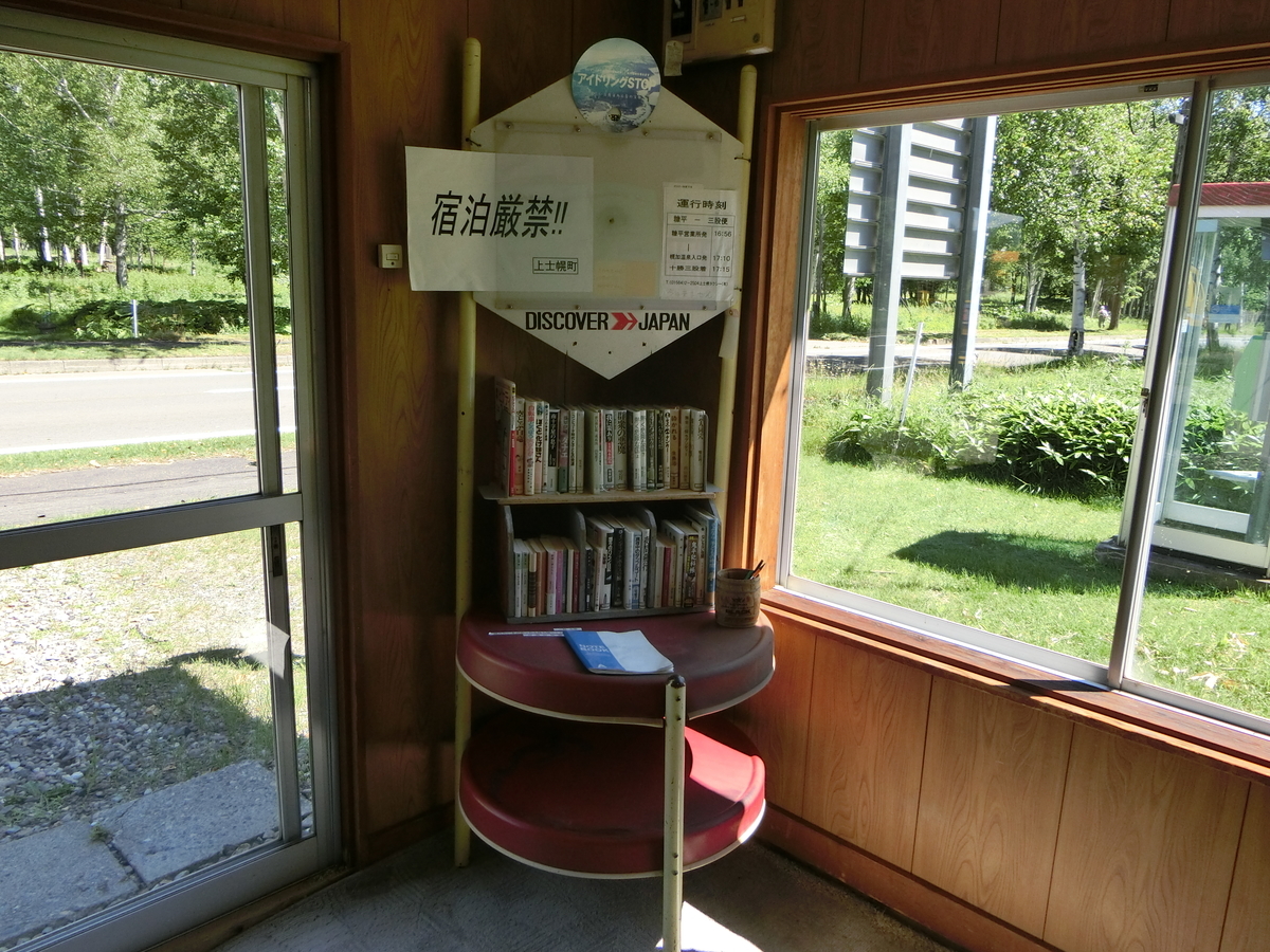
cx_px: 635
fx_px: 917
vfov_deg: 54.9
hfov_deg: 69.4
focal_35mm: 25
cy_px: 476
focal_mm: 4.5
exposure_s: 1/200
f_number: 3.5
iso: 80
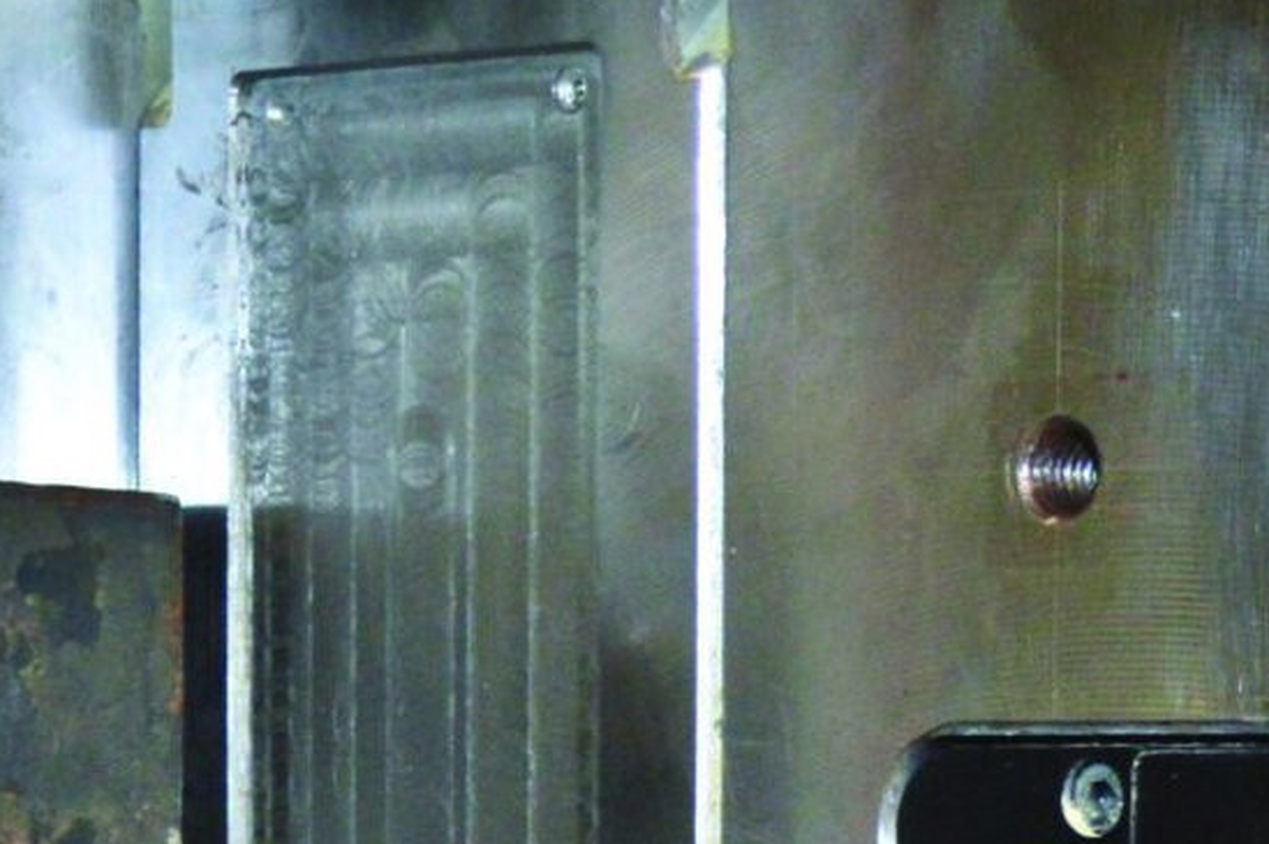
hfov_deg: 10.7
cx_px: 1348
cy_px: 1748
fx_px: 6698
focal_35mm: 190
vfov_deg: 6.9
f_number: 4.5
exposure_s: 1/60
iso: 1400
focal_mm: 29
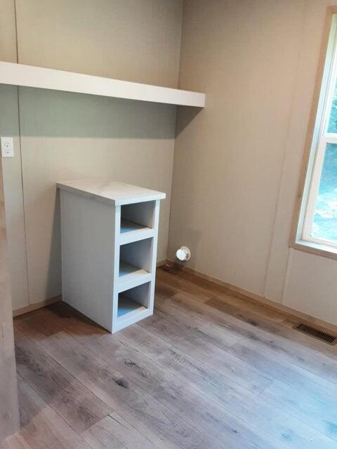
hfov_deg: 51.4
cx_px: 168
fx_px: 350
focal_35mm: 27
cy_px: 224
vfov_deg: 65.3
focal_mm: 2.91
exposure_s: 1/40
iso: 100
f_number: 1.9
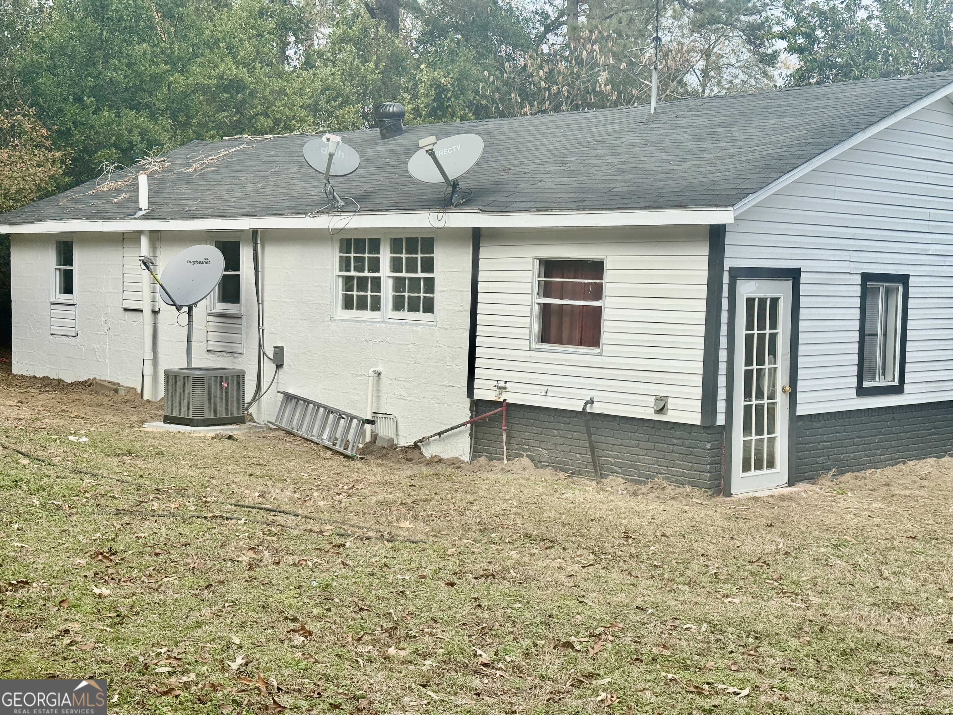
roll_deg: -0.9
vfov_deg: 30.3
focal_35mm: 48
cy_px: 358
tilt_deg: -5.2
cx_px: 476
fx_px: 1321
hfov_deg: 39.7
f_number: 1.78
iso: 64
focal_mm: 6.76
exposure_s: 1/2833
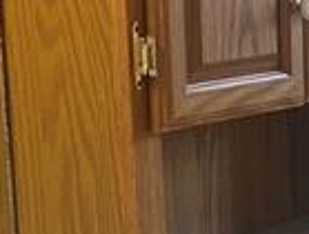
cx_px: 625
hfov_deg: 9.6
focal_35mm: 191
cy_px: 357
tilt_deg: -15.8
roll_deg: -1.8
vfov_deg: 7.7
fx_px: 1709
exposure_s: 1/120
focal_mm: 4.25
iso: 64
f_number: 1.8
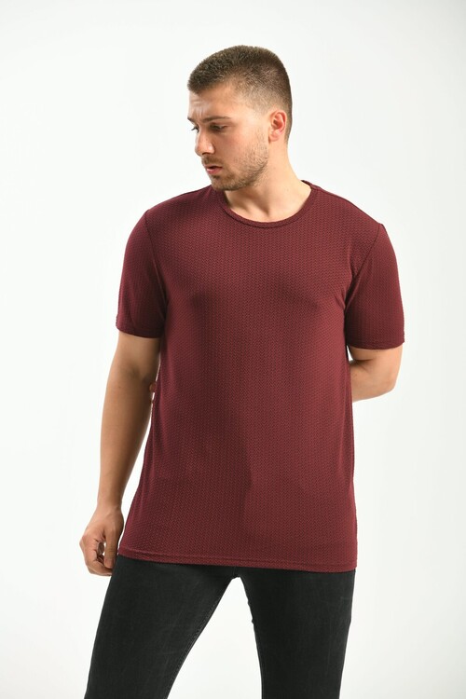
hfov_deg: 10.2
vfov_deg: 15.2
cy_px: 350
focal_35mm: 135
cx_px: 233
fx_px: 2621
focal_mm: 135
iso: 100
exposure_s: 1/160
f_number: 5.6
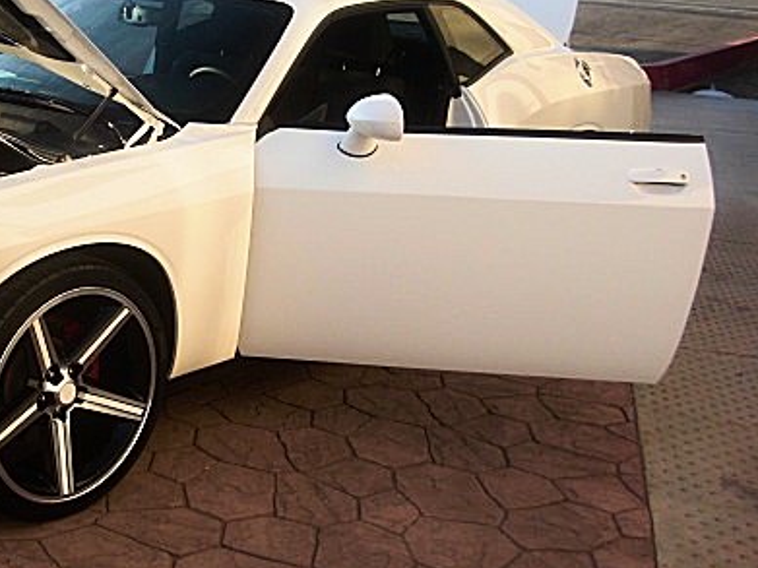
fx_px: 1292
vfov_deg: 24.7
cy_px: 182
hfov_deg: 31.8
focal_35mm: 59
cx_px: 142
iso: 50
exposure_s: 1/250
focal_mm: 6.3
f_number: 2.8
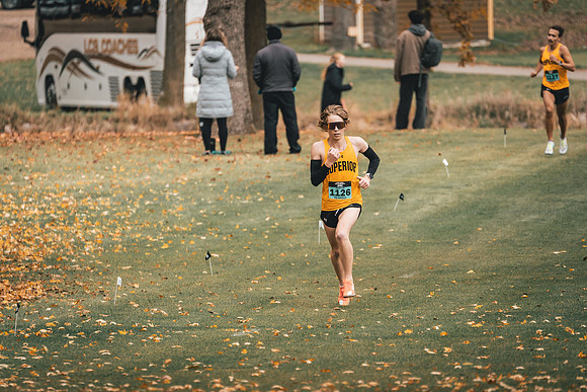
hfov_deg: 4.7
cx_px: 338
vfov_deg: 3.1
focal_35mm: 437
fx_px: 7134
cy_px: 225
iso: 400
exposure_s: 1/800
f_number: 6.3
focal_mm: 378
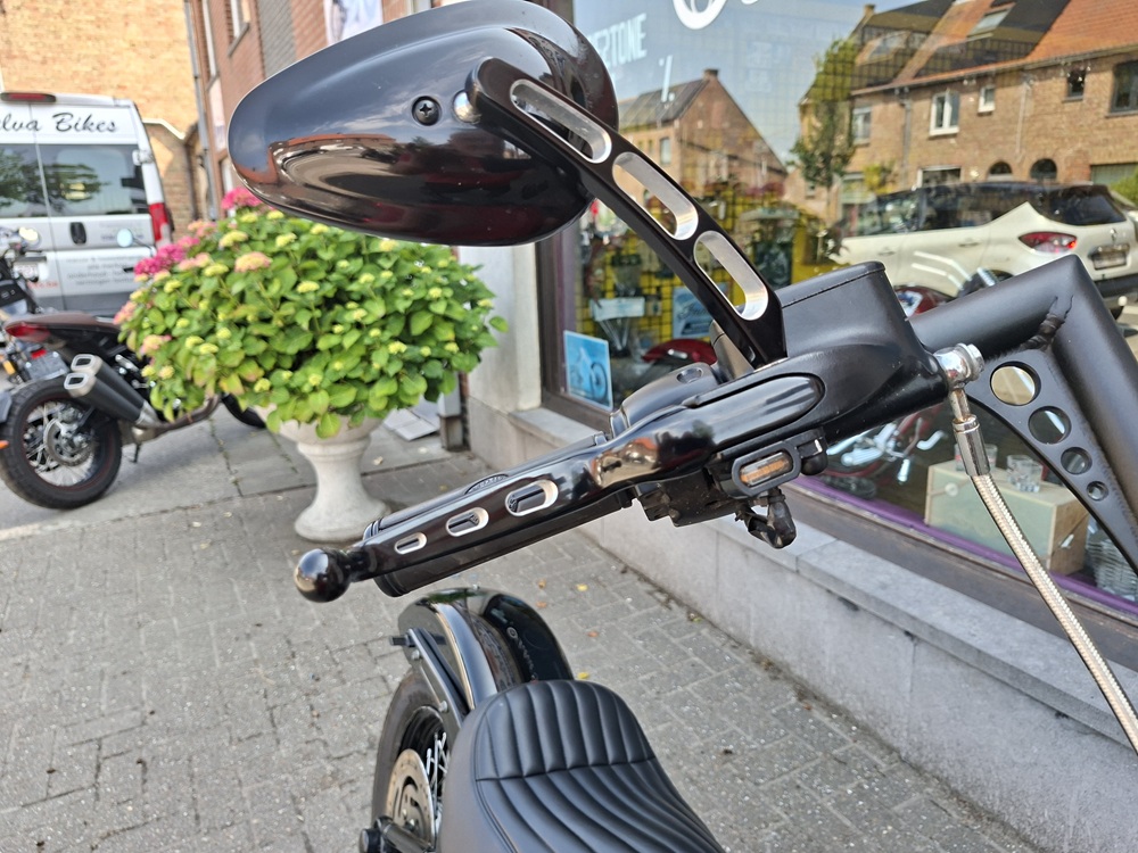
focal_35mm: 23
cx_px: 569
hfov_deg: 73.9
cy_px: 426
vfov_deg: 58.9
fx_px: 756
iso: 50
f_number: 1.8
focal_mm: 5.54
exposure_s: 1/281
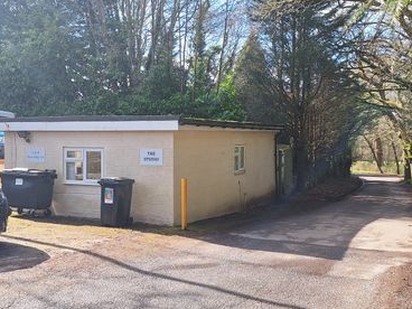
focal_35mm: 25
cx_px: 190
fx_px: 298
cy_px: 147
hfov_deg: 69.3
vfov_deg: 54.9
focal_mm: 5.54
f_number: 1.8
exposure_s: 1/853
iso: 40
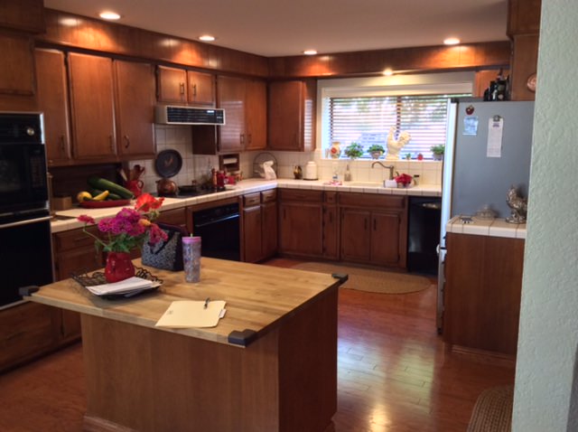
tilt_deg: -9.6
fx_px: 534
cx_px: 289
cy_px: 216
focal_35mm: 32
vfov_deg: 44.1
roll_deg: +0.2
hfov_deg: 56.9
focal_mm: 3.3
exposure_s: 1/24
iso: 125
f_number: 2.4
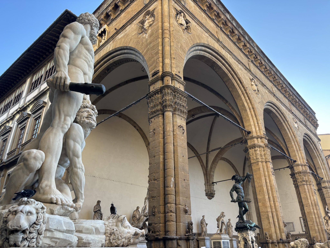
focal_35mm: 26
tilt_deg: +25.5
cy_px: 124
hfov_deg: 67.3
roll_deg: +0.7
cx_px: 165
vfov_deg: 53.1
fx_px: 248
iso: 40
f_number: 1.6
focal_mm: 5.96
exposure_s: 1/199
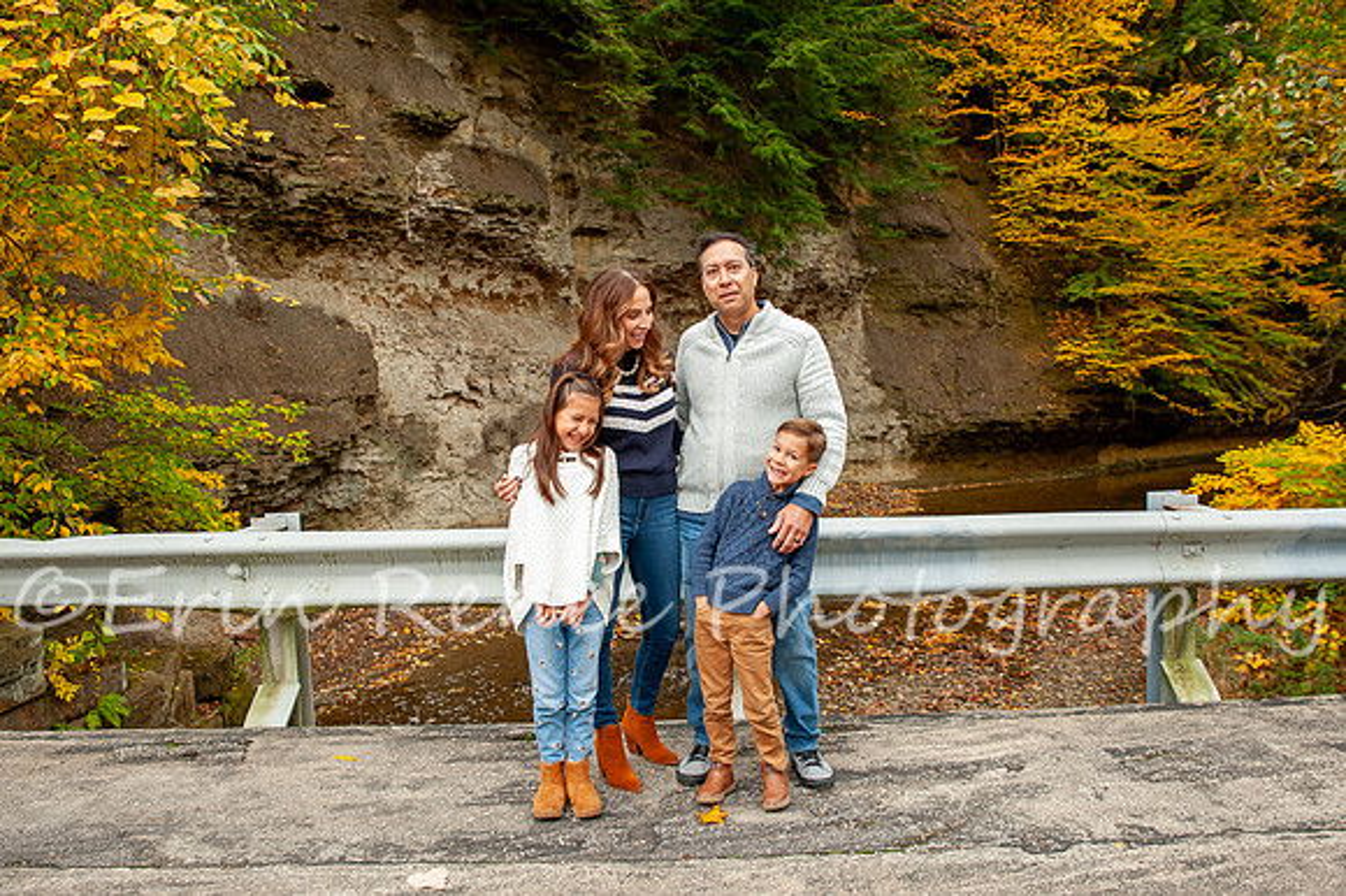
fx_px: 1045
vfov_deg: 46.4
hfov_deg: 65.5
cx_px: 702
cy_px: 452
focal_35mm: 28
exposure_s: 1/160
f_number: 4.5
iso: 400
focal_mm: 24
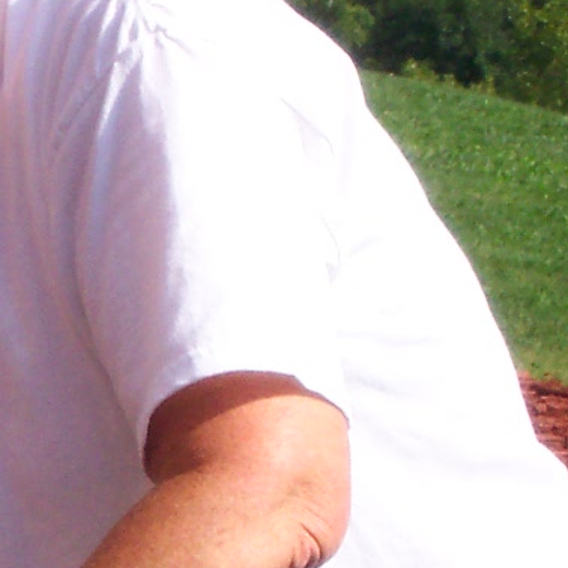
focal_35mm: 425
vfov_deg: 4.1
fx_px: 7890
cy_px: 518
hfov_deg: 4.1
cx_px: -619
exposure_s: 1/90
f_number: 13
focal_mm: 21.2
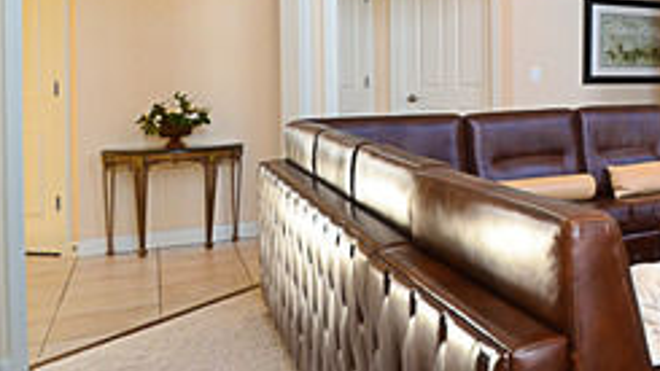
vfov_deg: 28.2
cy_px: 59
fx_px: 718
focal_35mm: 41
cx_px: 816
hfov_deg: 36.4
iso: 800
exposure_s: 1/60
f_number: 6.3
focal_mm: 10
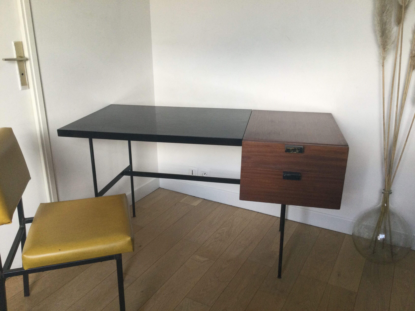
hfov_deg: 58.4
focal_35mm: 31
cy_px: 156
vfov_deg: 45.4
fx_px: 372
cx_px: 208
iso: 80
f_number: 2.4
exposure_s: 1/33
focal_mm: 3.3
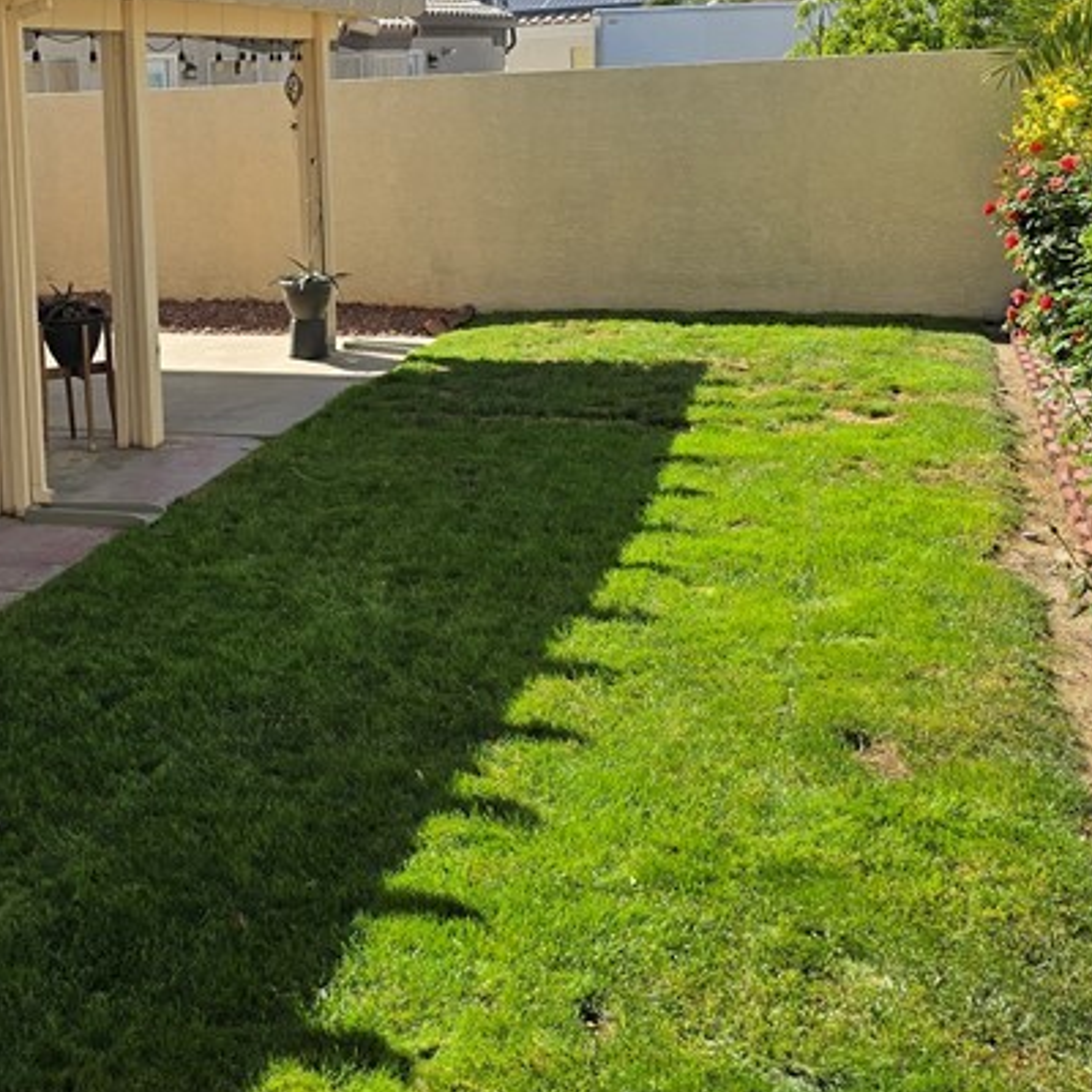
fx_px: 1856
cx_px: 128
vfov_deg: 32.0
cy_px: 243
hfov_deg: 31.4
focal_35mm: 52
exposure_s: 1/796
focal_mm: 6.3
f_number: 1.7
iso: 12
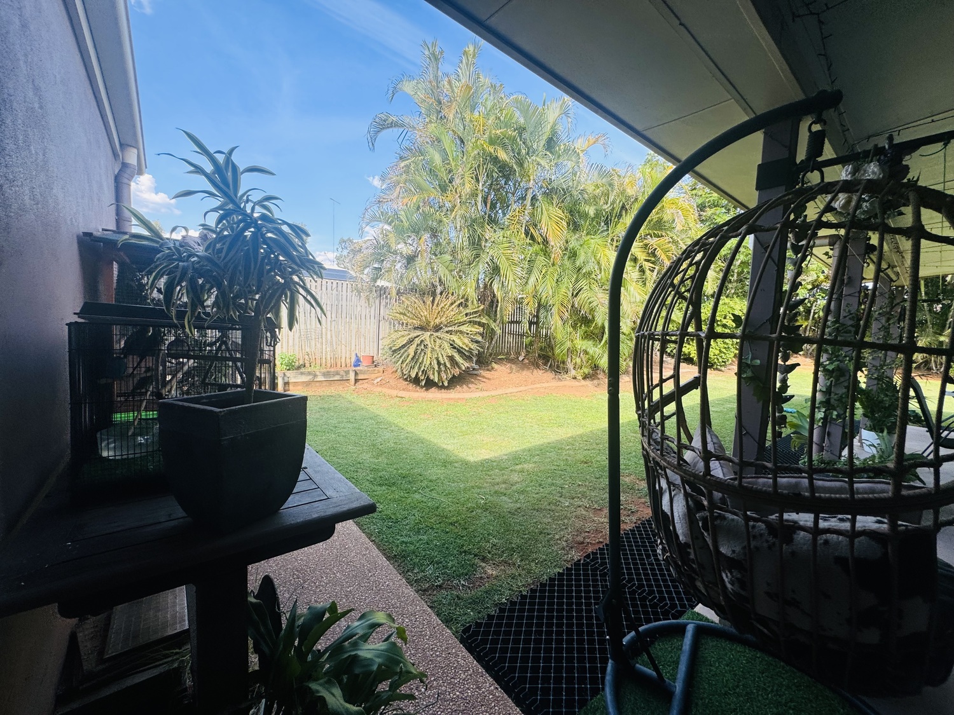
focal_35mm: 14
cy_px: 358
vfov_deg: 85.7
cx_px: 477
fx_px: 386
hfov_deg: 102.1
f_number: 2.2
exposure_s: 1/314
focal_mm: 2.22
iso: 40
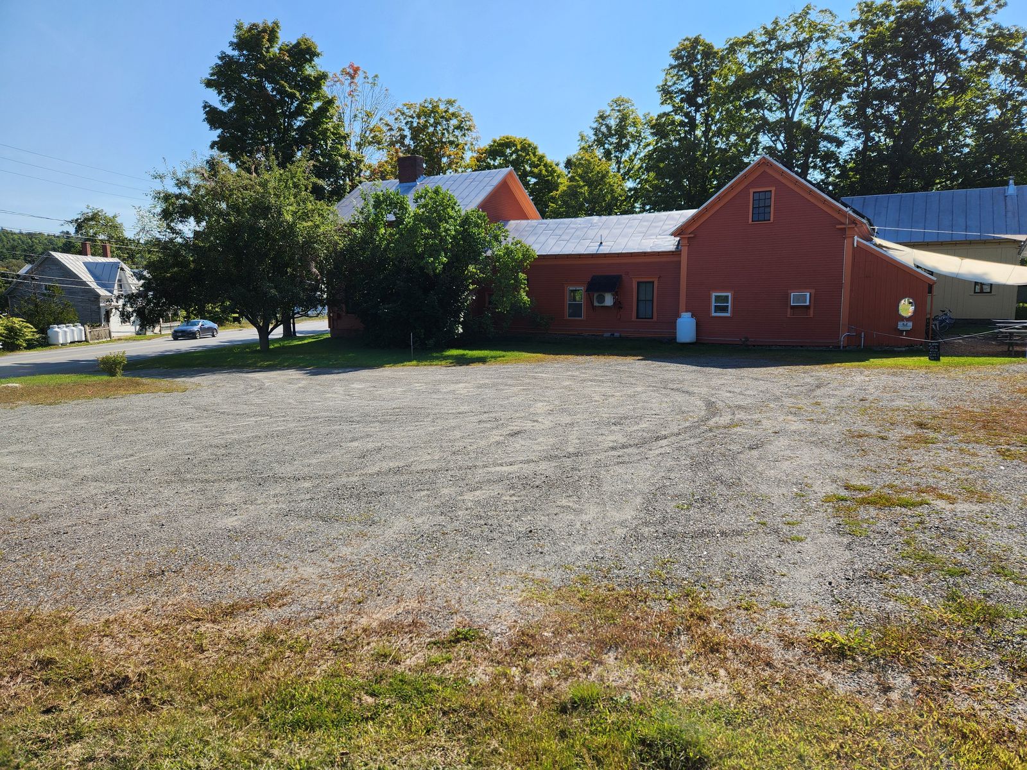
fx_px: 682
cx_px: 514
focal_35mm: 23
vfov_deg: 58.9
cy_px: 385
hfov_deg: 73.9
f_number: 1.8
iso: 20
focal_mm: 5.4
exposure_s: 1/1593
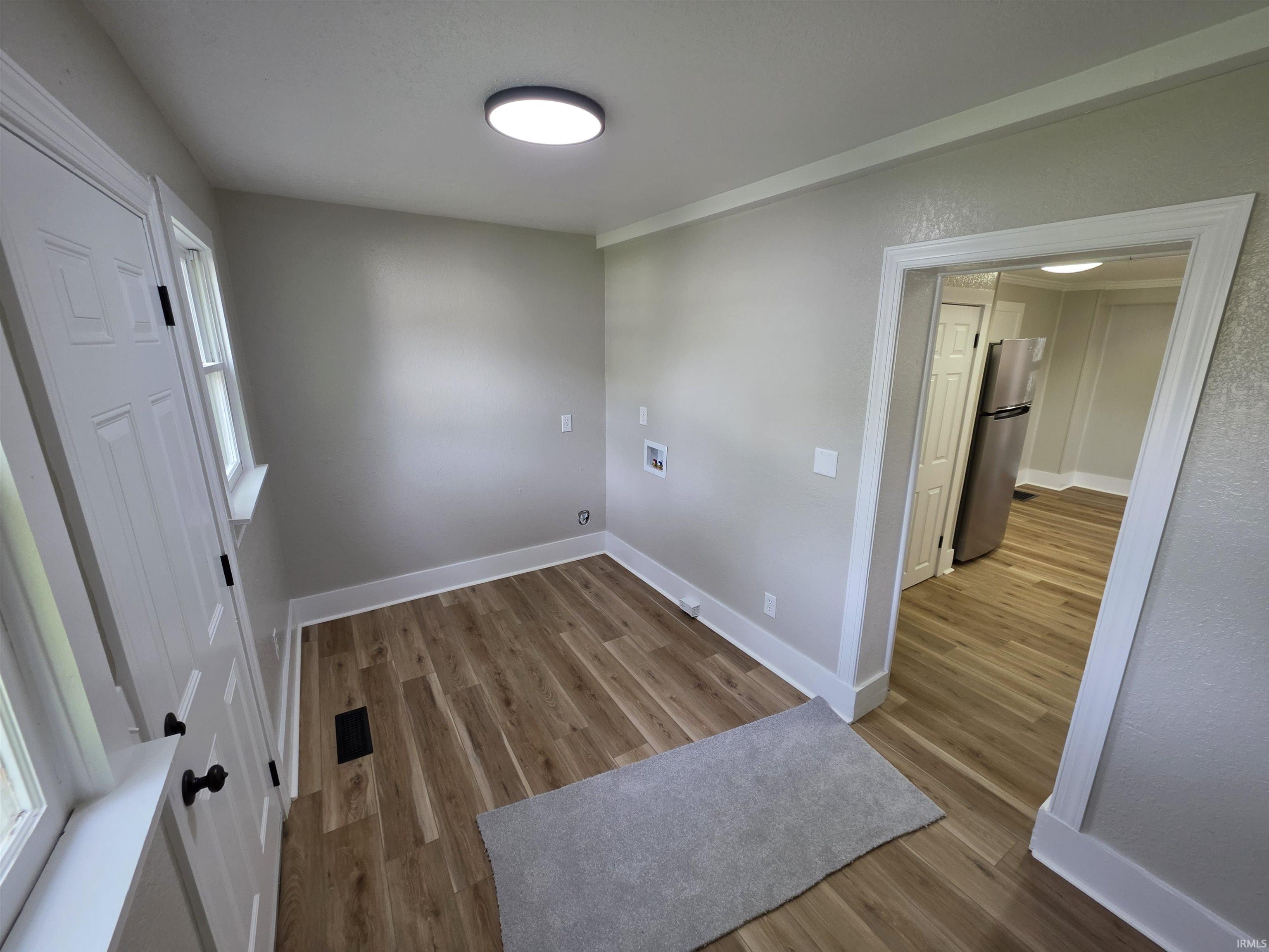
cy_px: 476
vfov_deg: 89.9
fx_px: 477
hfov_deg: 106.2
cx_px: 634
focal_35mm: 13
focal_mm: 2.2
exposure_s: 1/120
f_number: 1.9
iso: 125
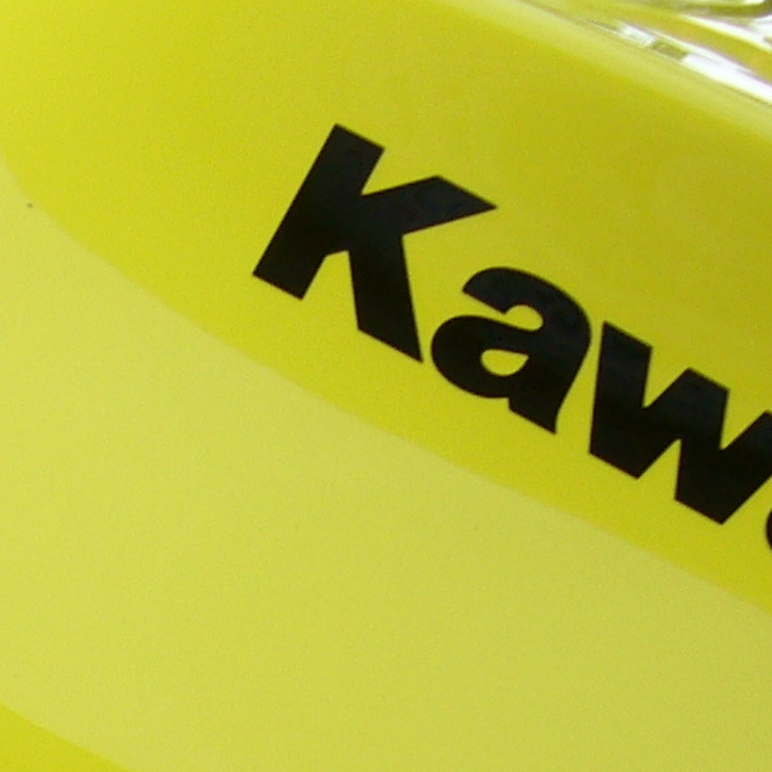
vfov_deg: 11.8
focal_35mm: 144
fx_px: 3633
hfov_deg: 11.3
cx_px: -602
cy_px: 1015
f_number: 2.8
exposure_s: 1/100
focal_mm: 5.8
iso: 80
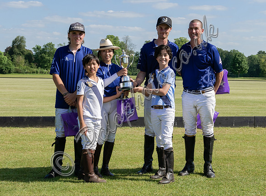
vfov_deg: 19.5
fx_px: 572
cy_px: 97
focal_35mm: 75
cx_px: 152
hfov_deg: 26.2
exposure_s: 1/1000
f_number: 5.6
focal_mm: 29.3
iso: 200
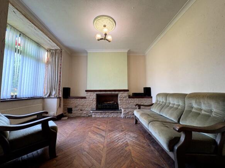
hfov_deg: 102.1
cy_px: 84
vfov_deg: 85.7
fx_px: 91
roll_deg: +0.2
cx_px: 112
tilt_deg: +5.9
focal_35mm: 14
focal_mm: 2.22
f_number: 2.2
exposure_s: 1/50
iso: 125
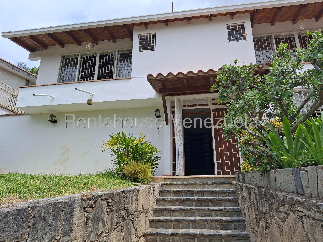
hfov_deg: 69.4
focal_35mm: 25
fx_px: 233
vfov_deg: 54.9
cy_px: 121
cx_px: 162
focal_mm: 4.69
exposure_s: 1/2398
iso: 32
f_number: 1.8
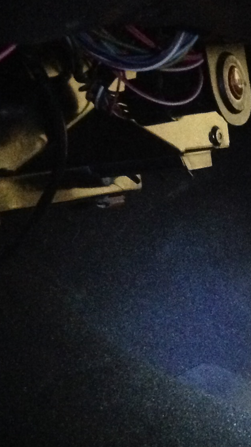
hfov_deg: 13.3
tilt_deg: -15.1
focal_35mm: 88
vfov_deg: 24.0
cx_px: 326
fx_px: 1041
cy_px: 321
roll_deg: -2.6
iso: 800
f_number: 2.4
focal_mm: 4.28
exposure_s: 1/15
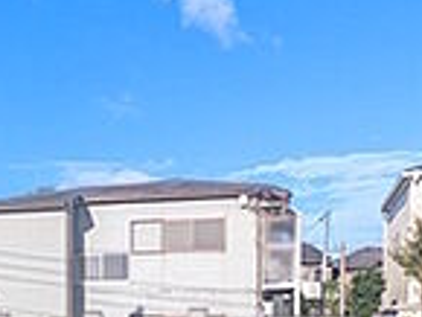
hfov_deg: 32.0
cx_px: 67
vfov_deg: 23.5
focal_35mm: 58
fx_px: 708
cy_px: 361
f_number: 2.2
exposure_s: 1/1058
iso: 50
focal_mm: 1.83
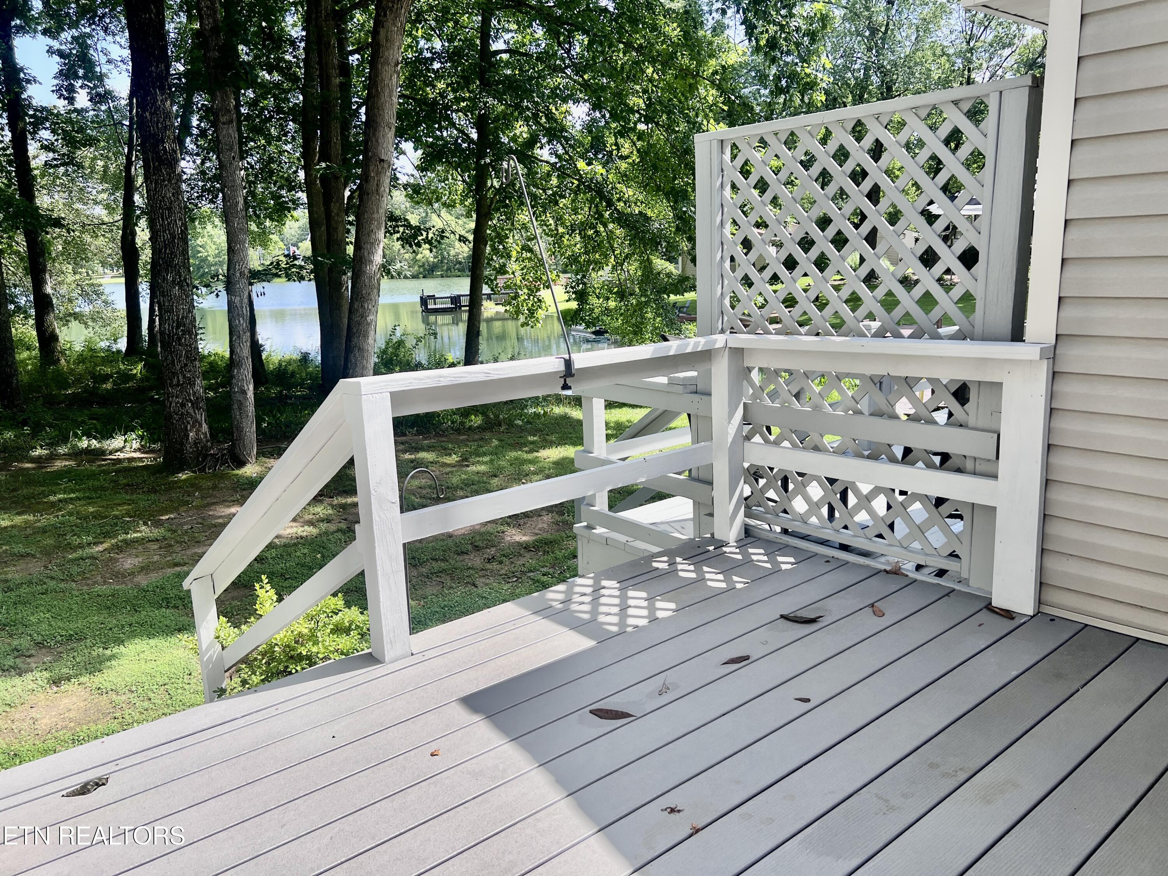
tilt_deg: -11.4
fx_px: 877
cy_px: 438
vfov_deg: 53.1
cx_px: 584
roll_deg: +2.9
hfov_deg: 67.3
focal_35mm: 26
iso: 50
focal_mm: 5.7
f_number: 1.5
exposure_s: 1/1412
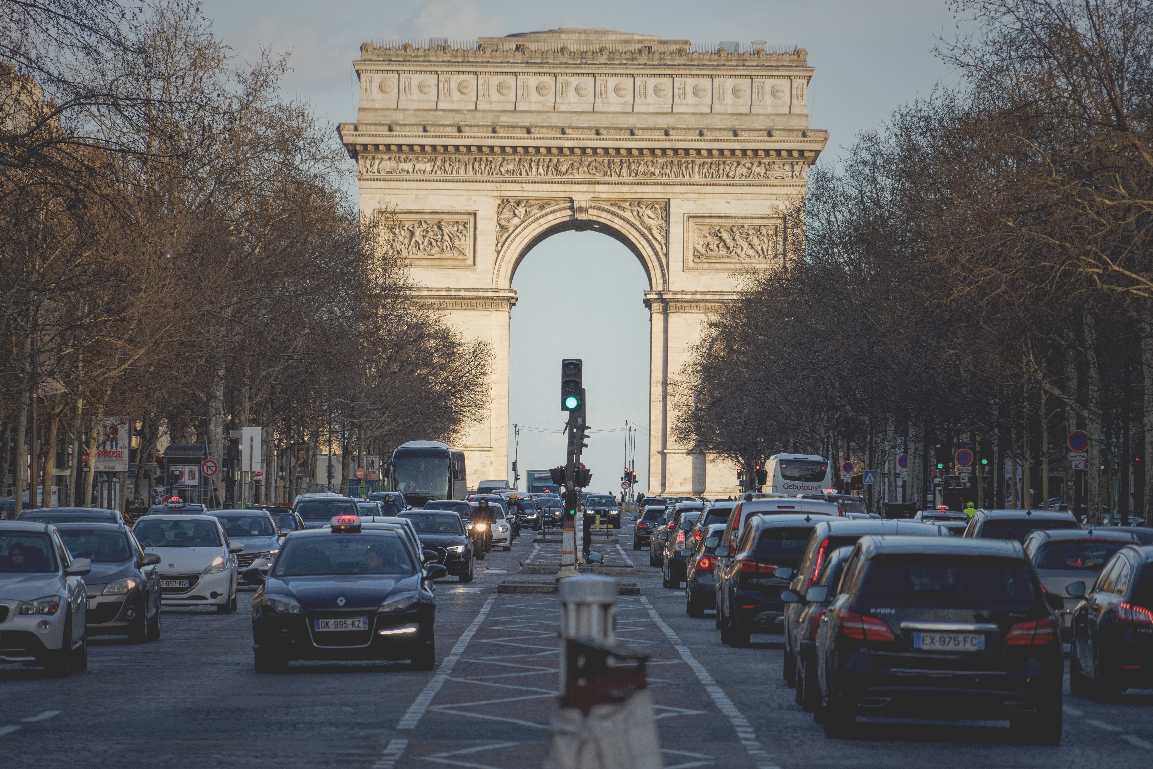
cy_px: 384
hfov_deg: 8.6
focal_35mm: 240
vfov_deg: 5.7
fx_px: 7686
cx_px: 576
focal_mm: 240
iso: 400
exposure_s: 1/250
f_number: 8
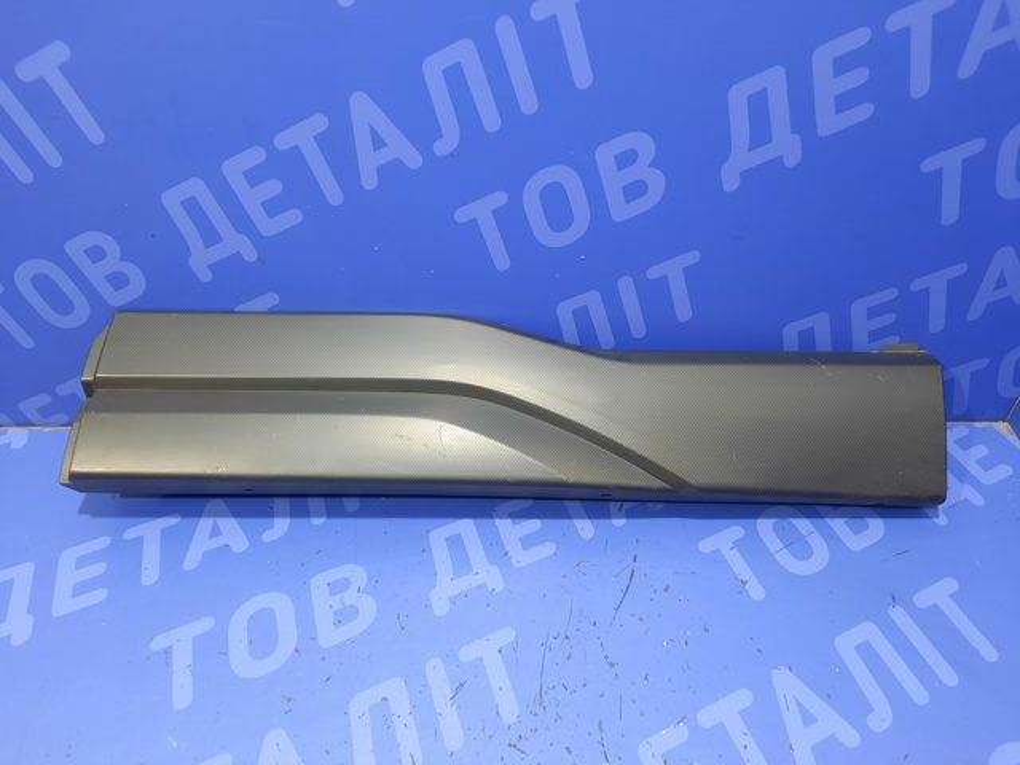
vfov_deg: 54.9
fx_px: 737
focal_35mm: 25
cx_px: 510
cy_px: 382
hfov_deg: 69.4
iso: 320
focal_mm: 4.6
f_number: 2
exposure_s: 1/25
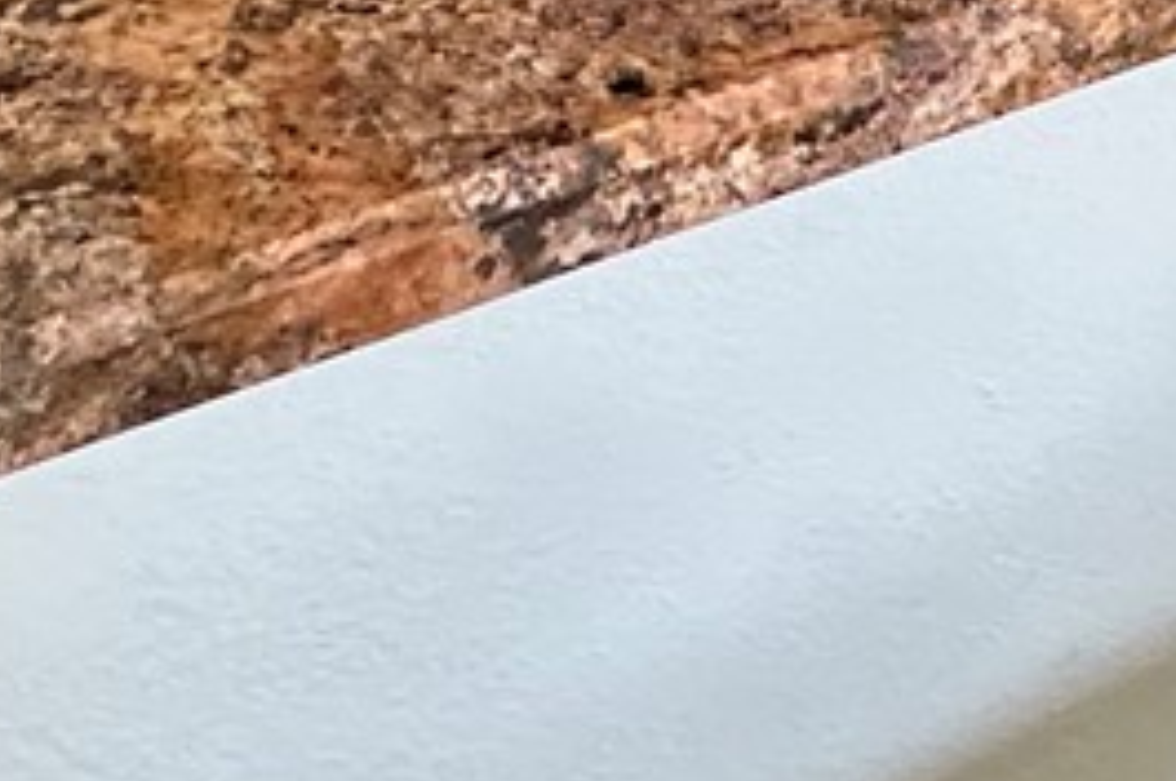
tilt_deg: -4.7
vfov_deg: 11.6
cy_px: -1296
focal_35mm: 88
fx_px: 2871
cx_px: 936
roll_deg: +0.0
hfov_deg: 22.8
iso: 320
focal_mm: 2.22
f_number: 2.2
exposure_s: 1/95
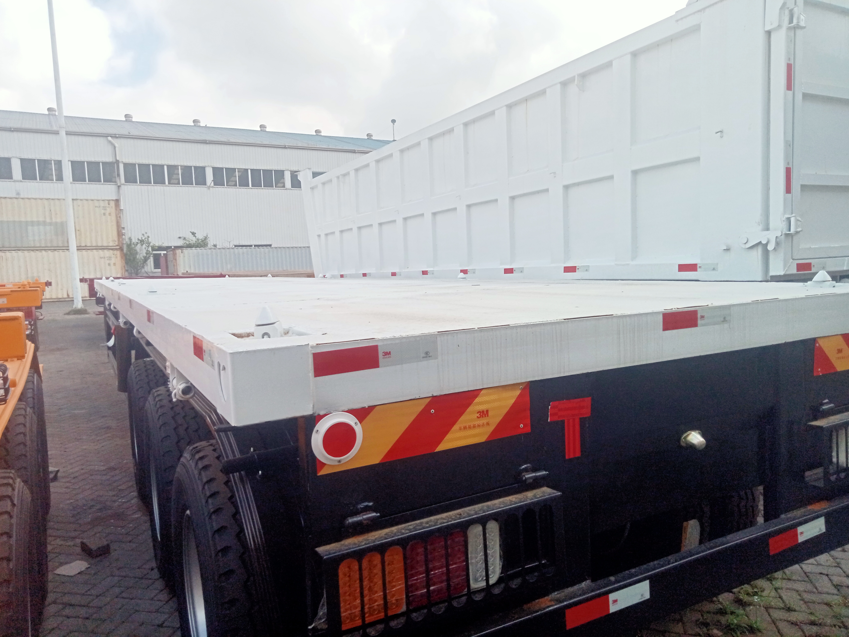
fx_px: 687
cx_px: 424
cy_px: 318
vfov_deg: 49.7
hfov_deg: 63.4
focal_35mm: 28
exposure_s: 1/669
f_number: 2.2
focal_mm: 3.46
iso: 100
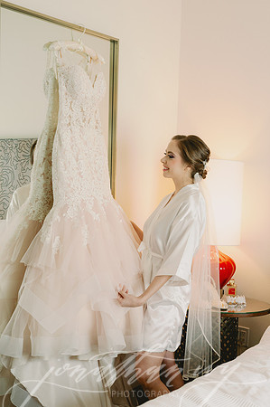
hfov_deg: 26.9
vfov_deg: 39.6
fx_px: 564
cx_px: 135
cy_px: 204
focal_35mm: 50
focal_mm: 50
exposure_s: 1/100
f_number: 5.6
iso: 640
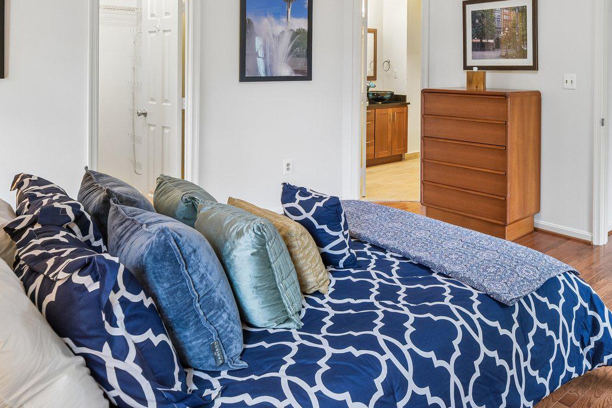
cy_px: 82
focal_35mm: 28
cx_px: 439
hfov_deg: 62.7
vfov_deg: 44.2
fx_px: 476
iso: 400
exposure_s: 1/10
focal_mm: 14
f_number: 8
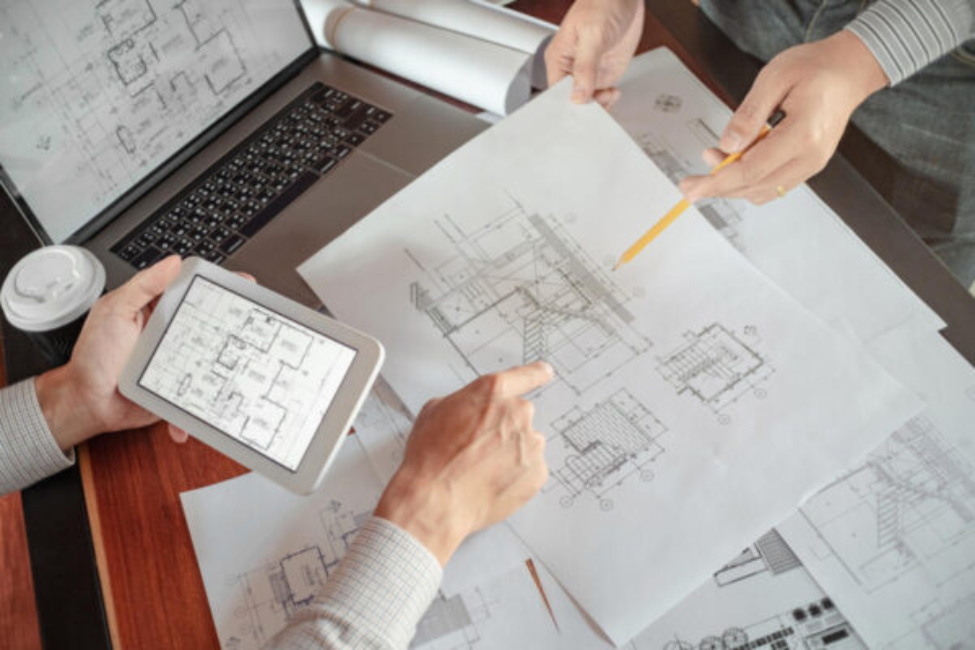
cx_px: 488
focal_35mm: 36
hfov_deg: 53.1
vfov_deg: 36.9
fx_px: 975
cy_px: 325
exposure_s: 1/125
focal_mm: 24
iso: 400
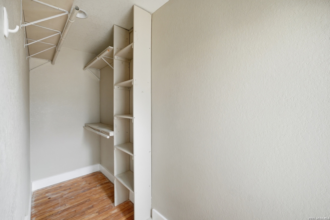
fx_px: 119
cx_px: 165
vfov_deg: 85.4
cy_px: 110
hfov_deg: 108.3
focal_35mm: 13
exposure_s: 1/80
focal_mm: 9
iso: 250
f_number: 6.3
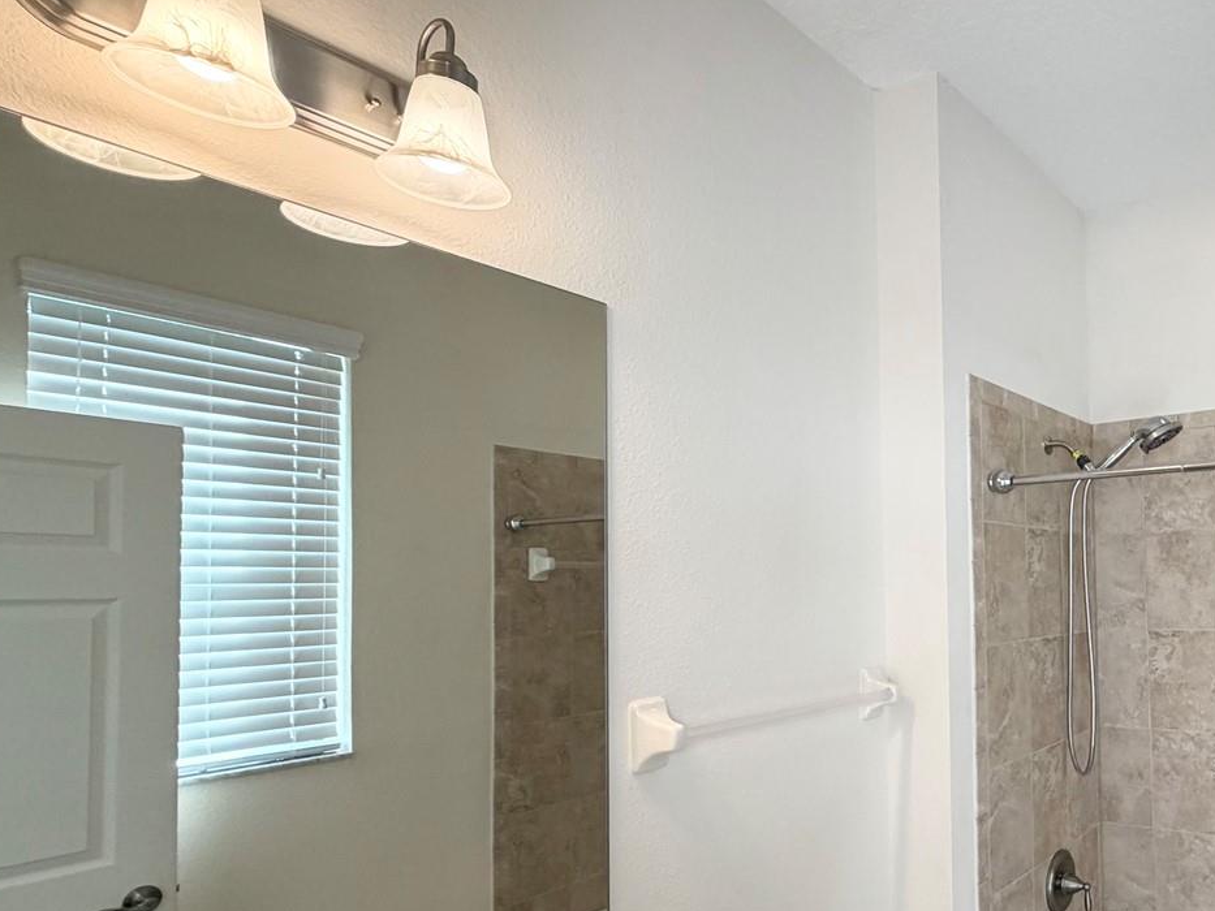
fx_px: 842
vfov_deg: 56.2
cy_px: 561
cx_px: 1024
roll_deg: +1.5
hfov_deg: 63.3
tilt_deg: +1.5
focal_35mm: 24
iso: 125
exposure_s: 1/120
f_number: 2.2
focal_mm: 2.22
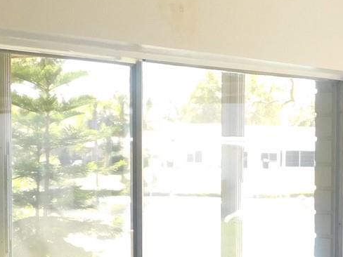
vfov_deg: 12.4
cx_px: 389
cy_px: 266
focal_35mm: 118
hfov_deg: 16.1
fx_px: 1169
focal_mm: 6.3
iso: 125
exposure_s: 1/50
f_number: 3.5
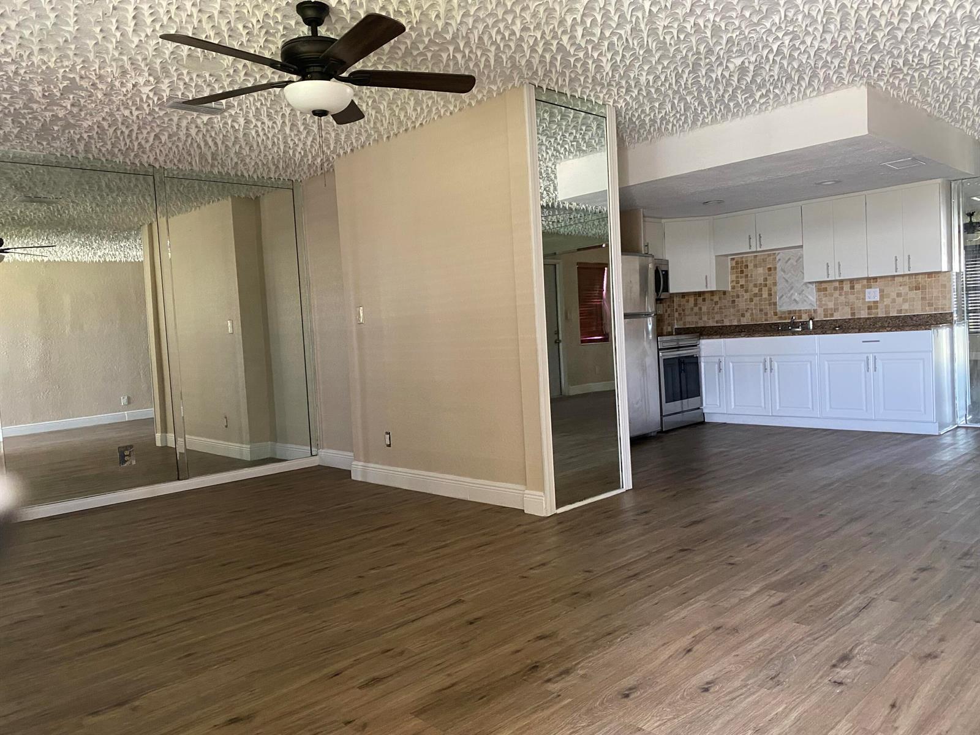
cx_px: 490
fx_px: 736
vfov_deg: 53.1
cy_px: 368
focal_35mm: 26
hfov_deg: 67.3
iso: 320
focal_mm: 4.25
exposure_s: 1/60
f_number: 1.8
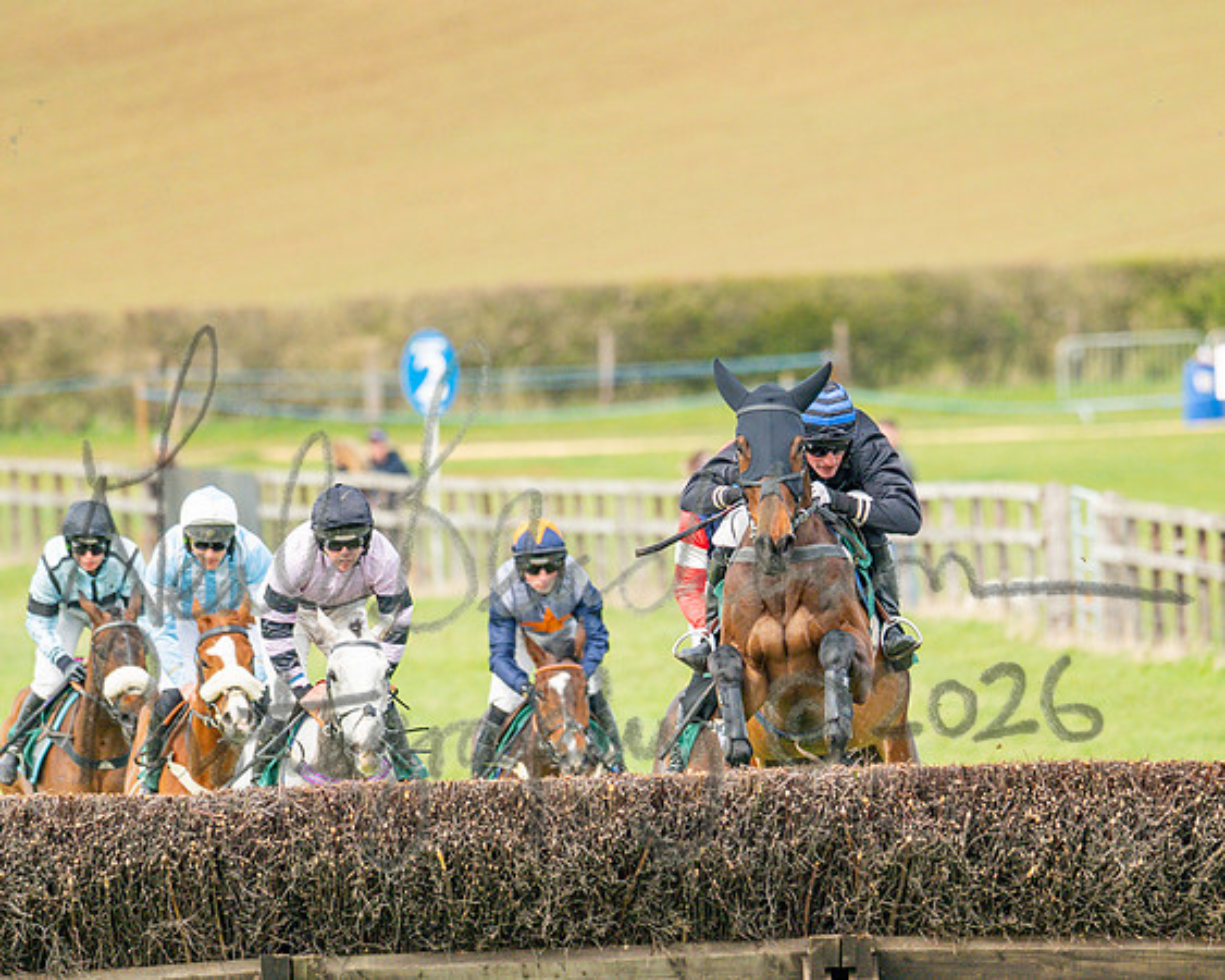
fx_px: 30100
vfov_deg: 1.9
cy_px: 378
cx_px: 904
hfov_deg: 2.3
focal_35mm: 831
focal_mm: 400
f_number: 4.5
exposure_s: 1/1250
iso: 400
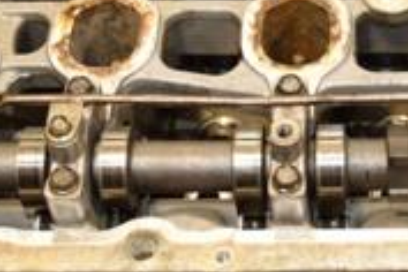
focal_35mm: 107
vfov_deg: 12.8
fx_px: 1209
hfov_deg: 18.8
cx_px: 380
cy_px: 55
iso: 800
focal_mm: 21
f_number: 5.6
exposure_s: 1/200
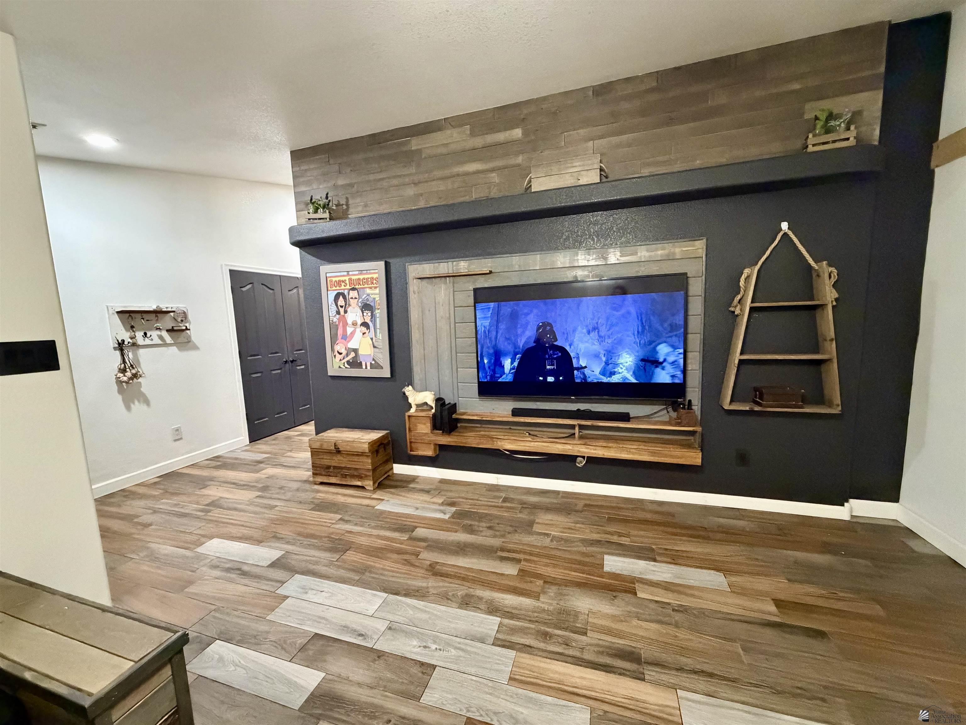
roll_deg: +2.7
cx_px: 483
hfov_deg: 102.1
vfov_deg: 85.7
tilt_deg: -7.1
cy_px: 362
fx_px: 391
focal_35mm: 14
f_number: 2.2
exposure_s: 1/60
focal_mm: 2.22
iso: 1000
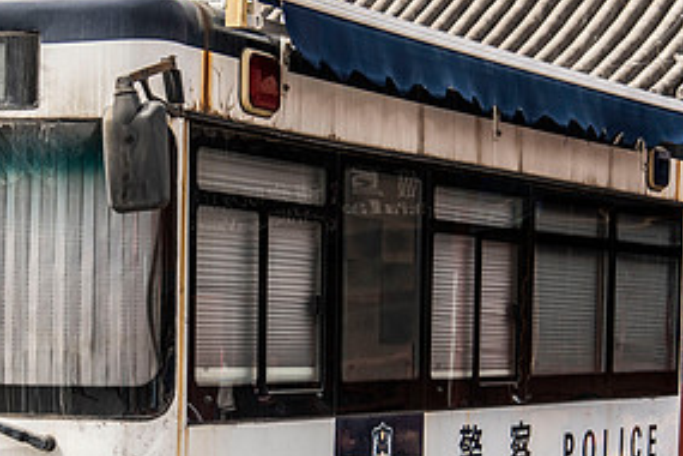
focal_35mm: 118
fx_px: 2239
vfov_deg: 11.5
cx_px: 141
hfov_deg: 17.2
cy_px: 414
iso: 125
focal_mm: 58
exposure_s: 1/1250
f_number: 4.5
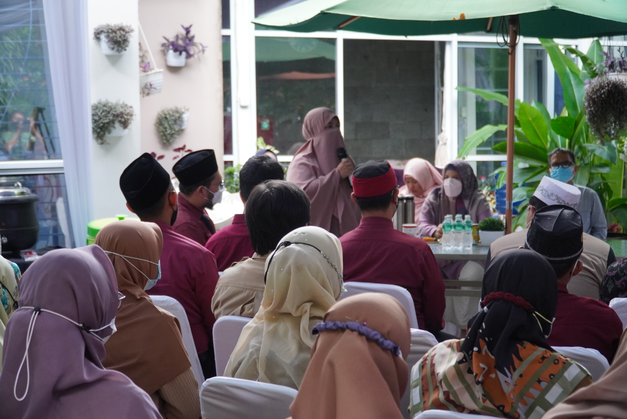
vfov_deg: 23.8
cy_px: 210
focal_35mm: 57
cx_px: 314
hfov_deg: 35.0
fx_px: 993
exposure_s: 1/160
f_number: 4
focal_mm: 38
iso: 1250
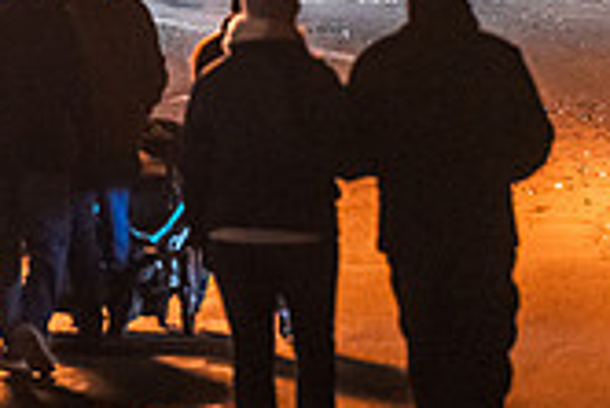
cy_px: -248
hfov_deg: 5.1
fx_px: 6800
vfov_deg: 3.4
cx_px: 459
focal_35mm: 401
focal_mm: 115
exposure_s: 1/400
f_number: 3.5
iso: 3200
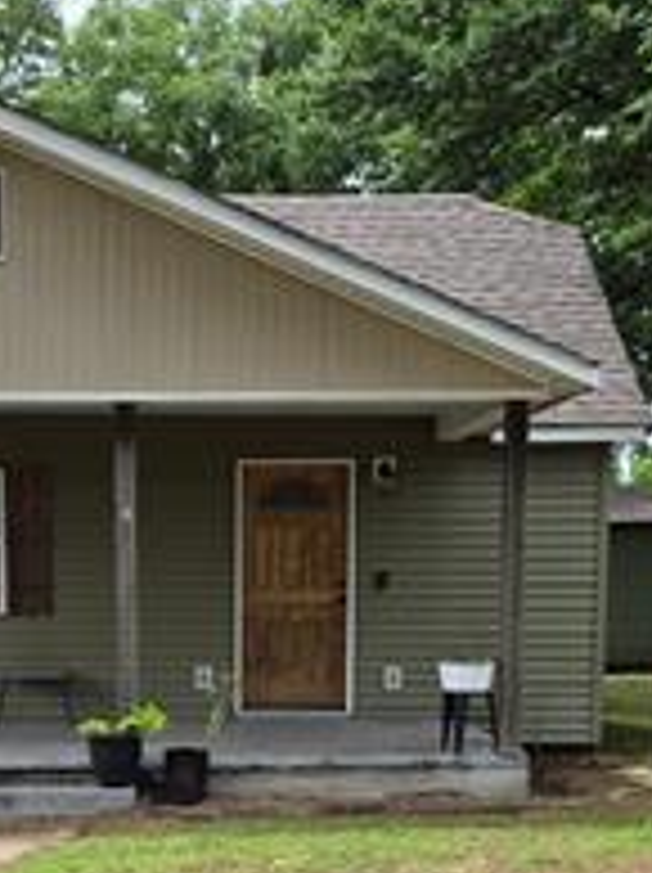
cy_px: 729
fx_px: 1435
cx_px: 148
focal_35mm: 57
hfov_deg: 25.2
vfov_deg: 32.6
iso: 80
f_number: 1.8
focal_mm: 5.4
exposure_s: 1/3128
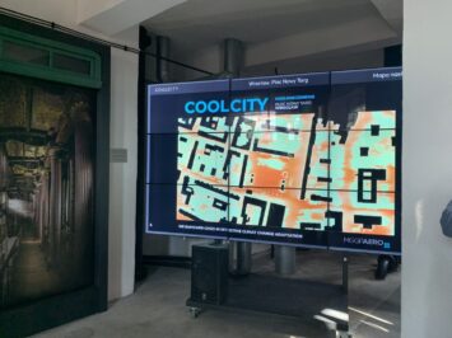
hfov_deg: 67.3
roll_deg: -0.1
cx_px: 226
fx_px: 339
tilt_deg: +0.0
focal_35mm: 26
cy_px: 169
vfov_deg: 53.0
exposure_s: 1/60
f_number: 1.8
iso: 80
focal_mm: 4.25
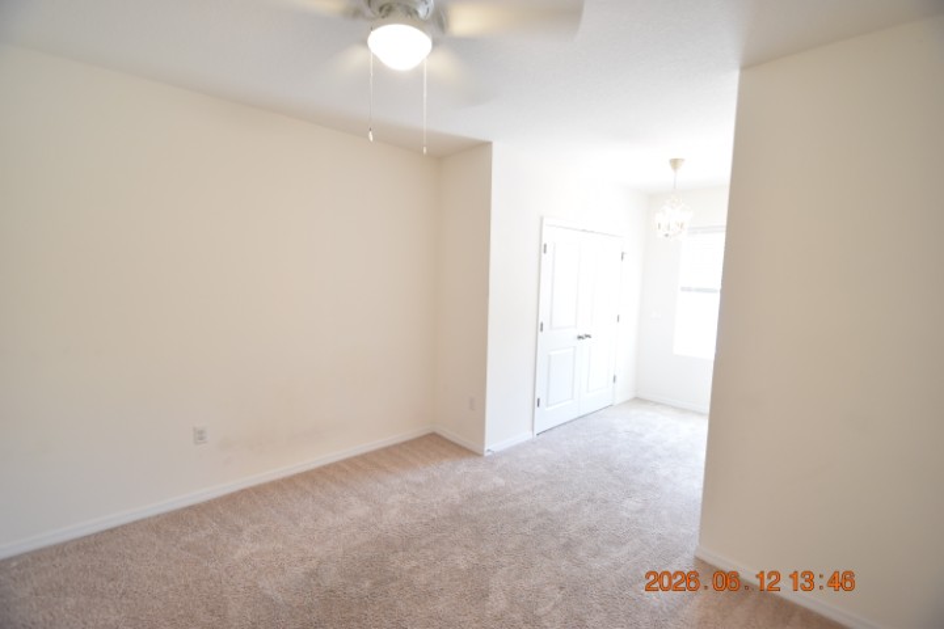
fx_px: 393
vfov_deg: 77.3
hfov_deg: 100.4
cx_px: 472
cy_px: 314
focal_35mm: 15
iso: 800
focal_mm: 10
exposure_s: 1/45
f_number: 3.5
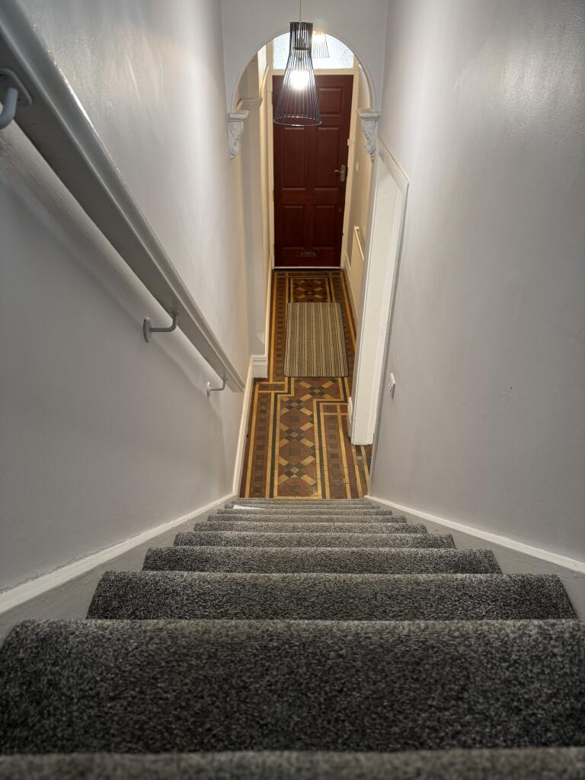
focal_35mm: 24
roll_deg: -0.5
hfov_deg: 56.8
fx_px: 541
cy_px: 390
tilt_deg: -34.8
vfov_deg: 71.6
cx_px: 292
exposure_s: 1/50
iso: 160
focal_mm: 6.76
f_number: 1.78
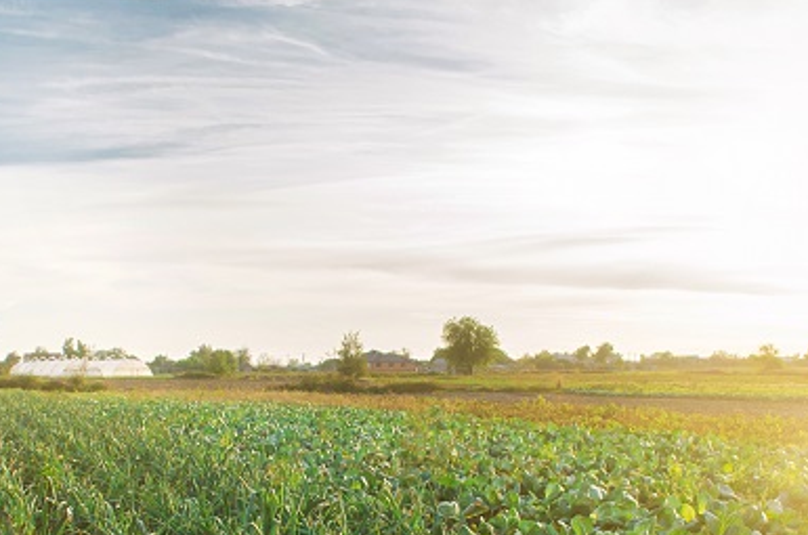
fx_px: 1209
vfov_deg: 24.5
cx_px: 323
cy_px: 445
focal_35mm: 54
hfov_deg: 36.8
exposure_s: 1/100
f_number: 6.3
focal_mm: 18
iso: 100
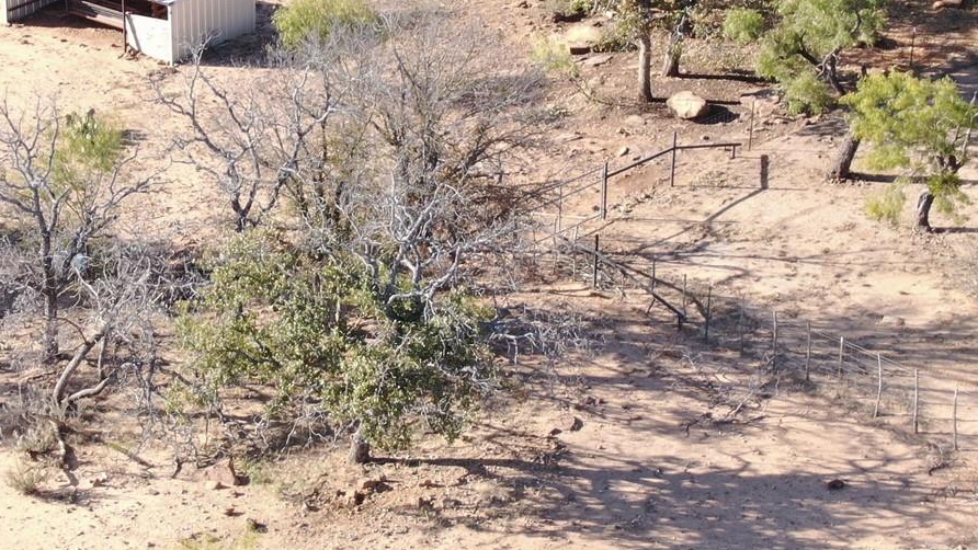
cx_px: 393
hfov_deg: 19.4
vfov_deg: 11.0
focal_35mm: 110
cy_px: 168
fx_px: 2853
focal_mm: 7.71
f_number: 3.6
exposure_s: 1/160
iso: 100
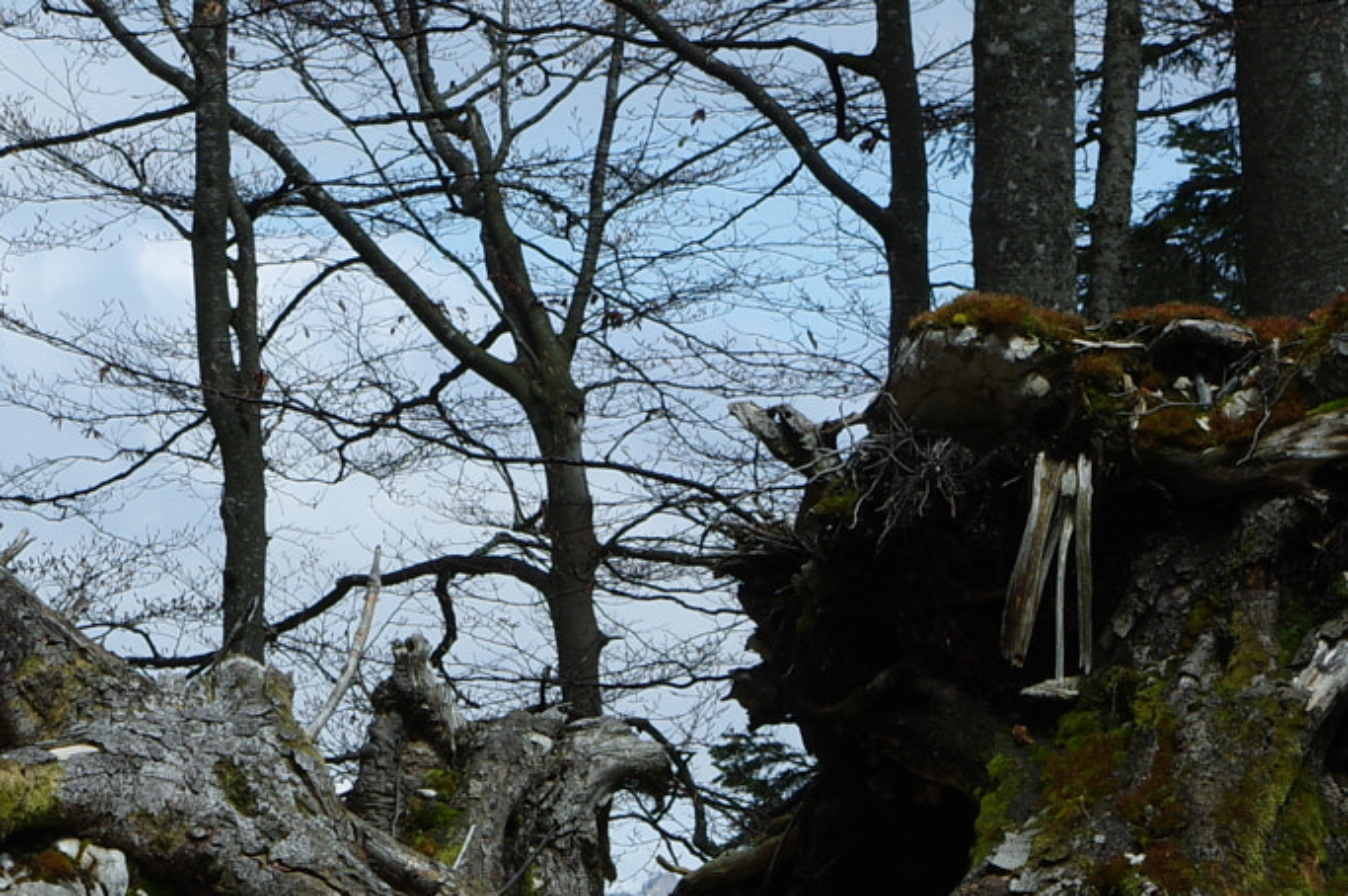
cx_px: 359
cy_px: 568
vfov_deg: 5.6
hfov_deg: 8.4
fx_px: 9202
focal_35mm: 246
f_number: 13
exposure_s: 1/200
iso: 200
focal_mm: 55
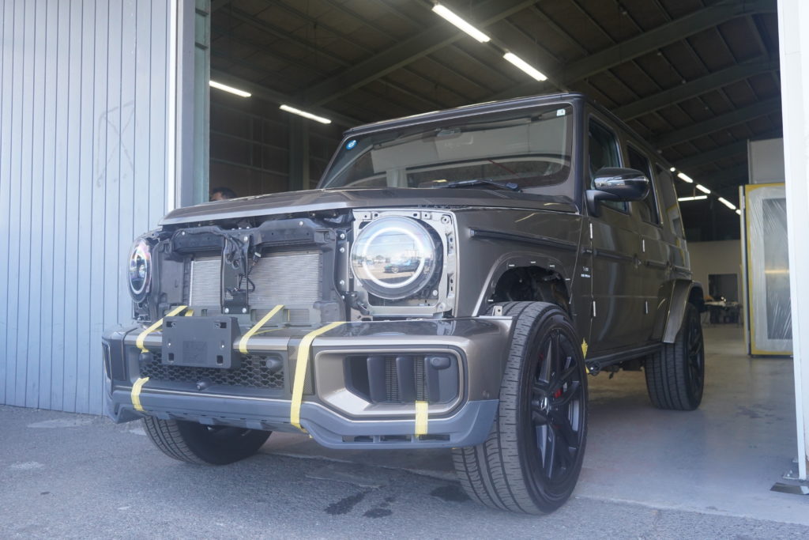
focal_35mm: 32
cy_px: 270
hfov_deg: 58.7
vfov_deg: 41.1
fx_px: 719
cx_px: 404
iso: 1600
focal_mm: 32
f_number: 4.5
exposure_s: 1/160
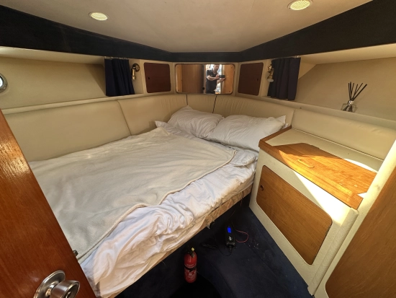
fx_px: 160
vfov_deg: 85.7
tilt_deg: -22.9
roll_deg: +1.0
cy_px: 149
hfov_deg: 102.0
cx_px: 198
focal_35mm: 14
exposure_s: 1/99
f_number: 2.2
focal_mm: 2.22
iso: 125
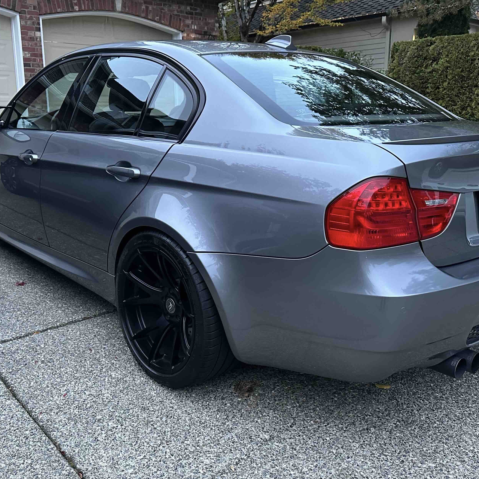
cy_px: 242
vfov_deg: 48.4
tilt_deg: -13.6
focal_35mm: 34
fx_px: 532
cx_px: 208
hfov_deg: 48.3
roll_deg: +1.0
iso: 640
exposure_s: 1/60
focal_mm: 6.86
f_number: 1.78
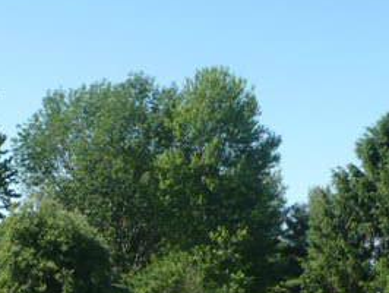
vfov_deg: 16.3
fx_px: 1001
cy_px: 287
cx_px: 64
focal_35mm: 89
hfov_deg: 21.6
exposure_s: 1/800
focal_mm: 6.1
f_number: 2.8
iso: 100
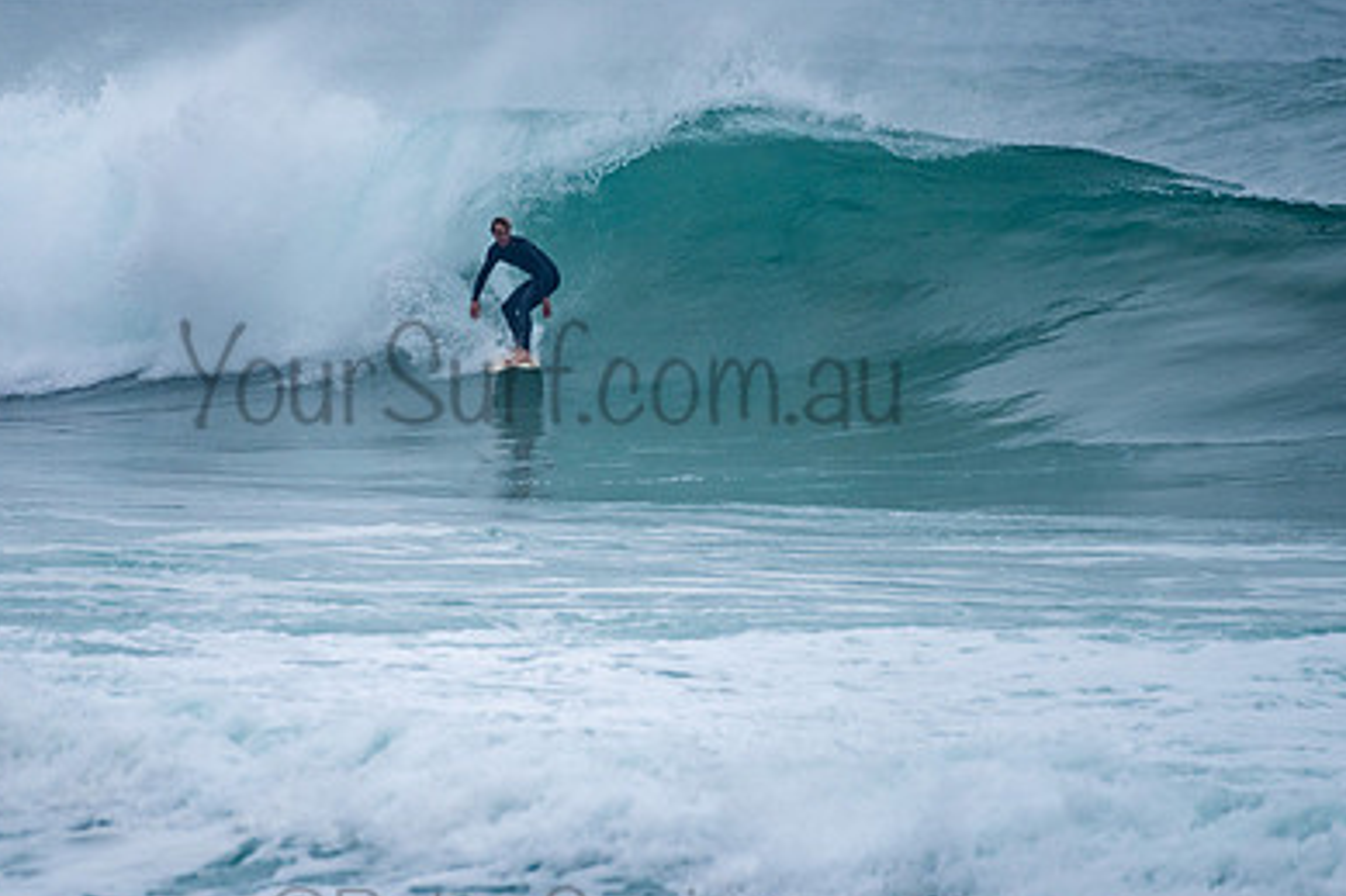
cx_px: 536
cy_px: 344
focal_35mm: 746
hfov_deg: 2.8
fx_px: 27879
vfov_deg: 1.8
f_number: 5.6
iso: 180
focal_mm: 500
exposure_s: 1/1000
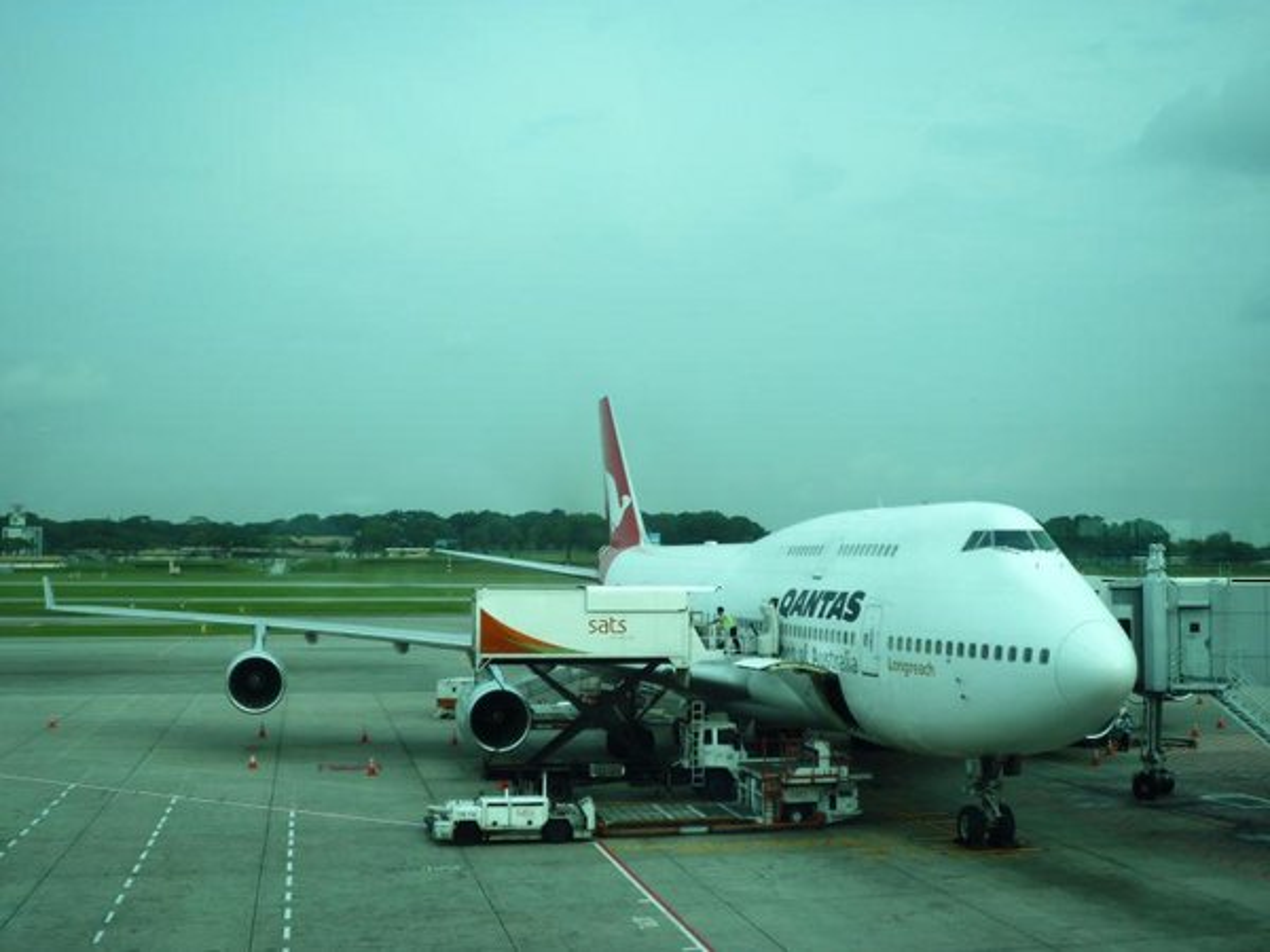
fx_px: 1724
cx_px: 635
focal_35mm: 47
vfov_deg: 30.9
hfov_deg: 40.4
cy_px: 476
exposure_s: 1/250
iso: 80
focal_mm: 8.3
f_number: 4.3
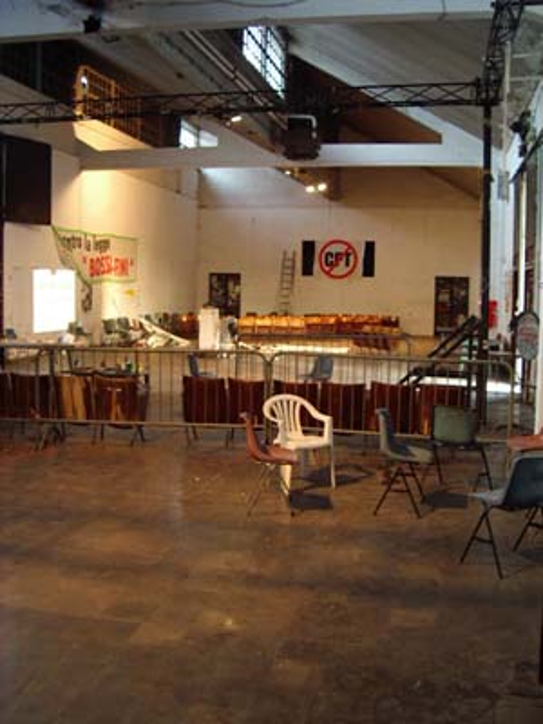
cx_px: 272
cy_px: 362
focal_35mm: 38
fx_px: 795
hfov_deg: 37.7
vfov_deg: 49.0
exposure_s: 1/4
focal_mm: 5.8
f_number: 2.6
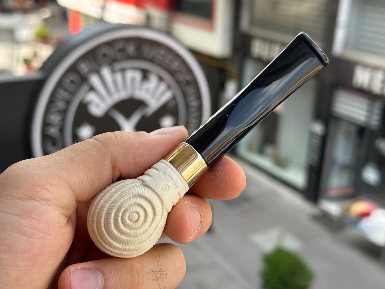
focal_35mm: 48
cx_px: 192
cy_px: 144
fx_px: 534
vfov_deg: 30.3
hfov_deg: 39.7
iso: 64
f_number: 1.78
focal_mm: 6.86
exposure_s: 1/549
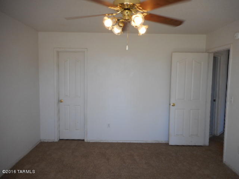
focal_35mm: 25
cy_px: 90
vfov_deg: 54.9
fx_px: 173
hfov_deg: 69.4
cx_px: 120
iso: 80
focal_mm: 4.5
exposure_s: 1/40
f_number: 3.7
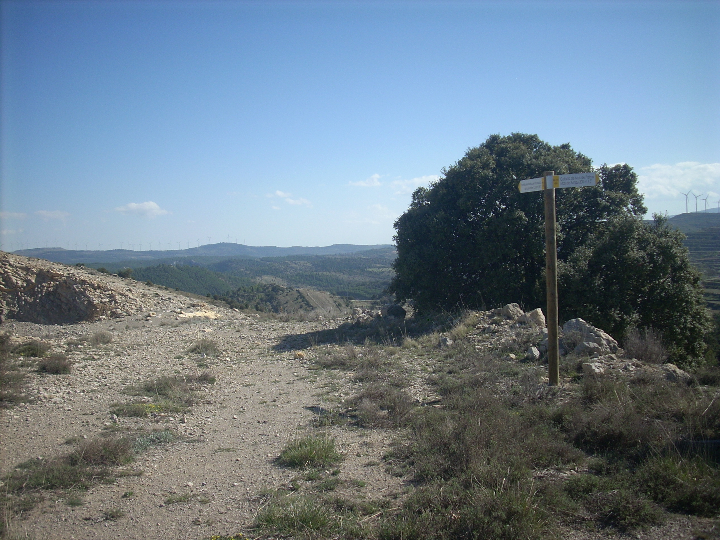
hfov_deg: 50.1
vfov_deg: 38.7
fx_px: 770
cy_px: 270
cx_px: 360
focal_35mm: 37
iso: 64
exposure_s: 1/297
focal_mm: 6.2
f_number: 5.6
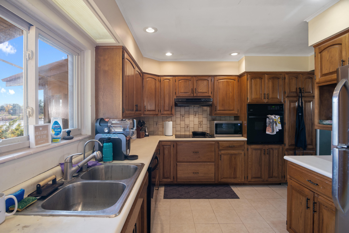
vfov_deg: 43.6
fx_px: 291
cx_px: 174
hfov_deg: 61.9
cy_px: 116
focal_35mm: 30
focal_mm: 30
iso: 320
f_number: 9
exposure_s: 1/15
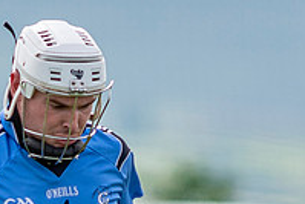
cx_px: 0
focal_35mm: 2668
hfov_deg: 0.8
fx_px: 22620
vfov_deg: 0.5
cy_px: 348
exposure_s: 1/1250
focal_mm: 300
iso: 100
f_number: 2.8
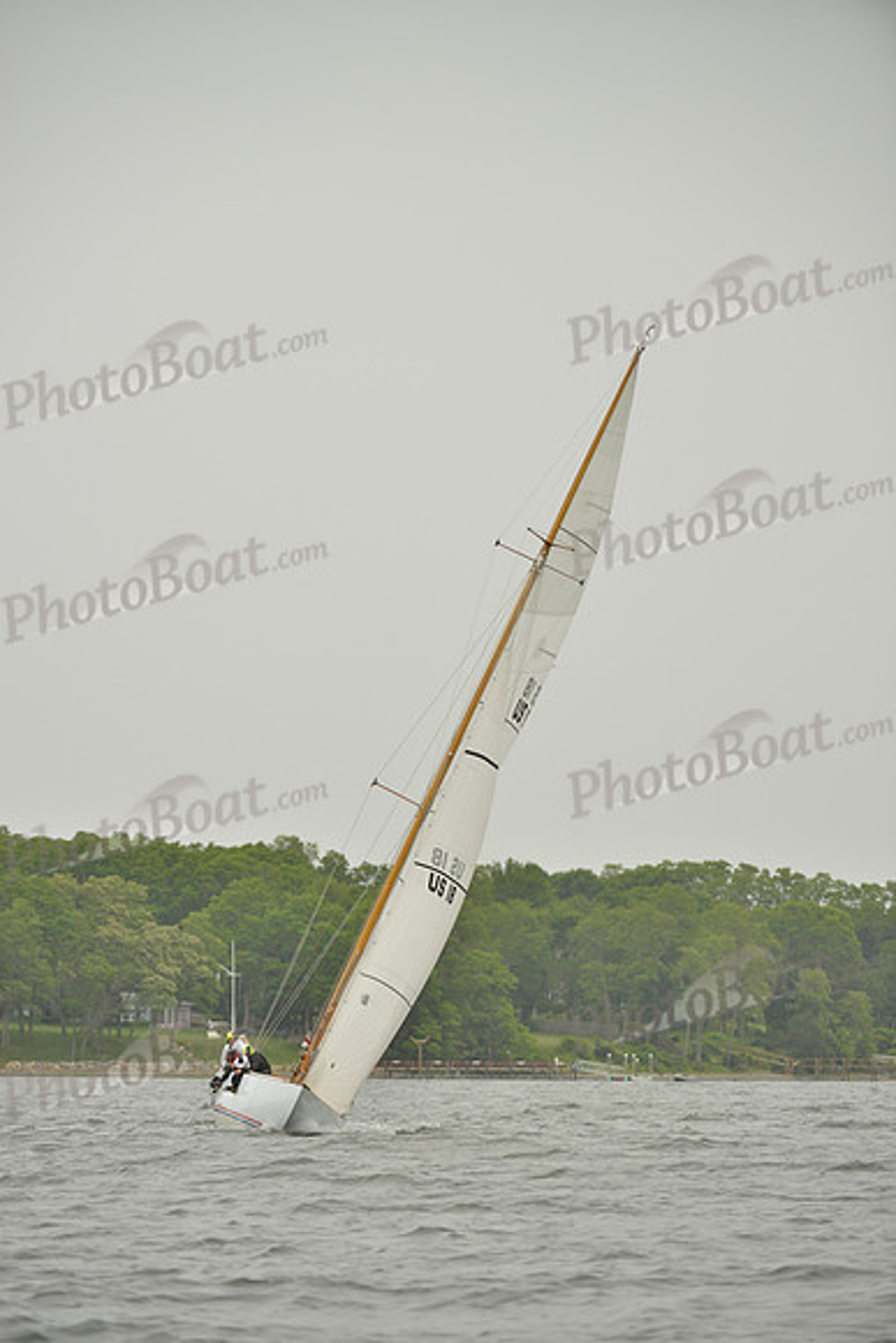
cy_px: 672
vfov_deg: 10.3
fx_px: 7462
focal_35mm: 200
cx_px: 448
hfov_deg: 6.9
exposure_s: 1/800
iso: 400
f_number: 4
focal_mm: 200
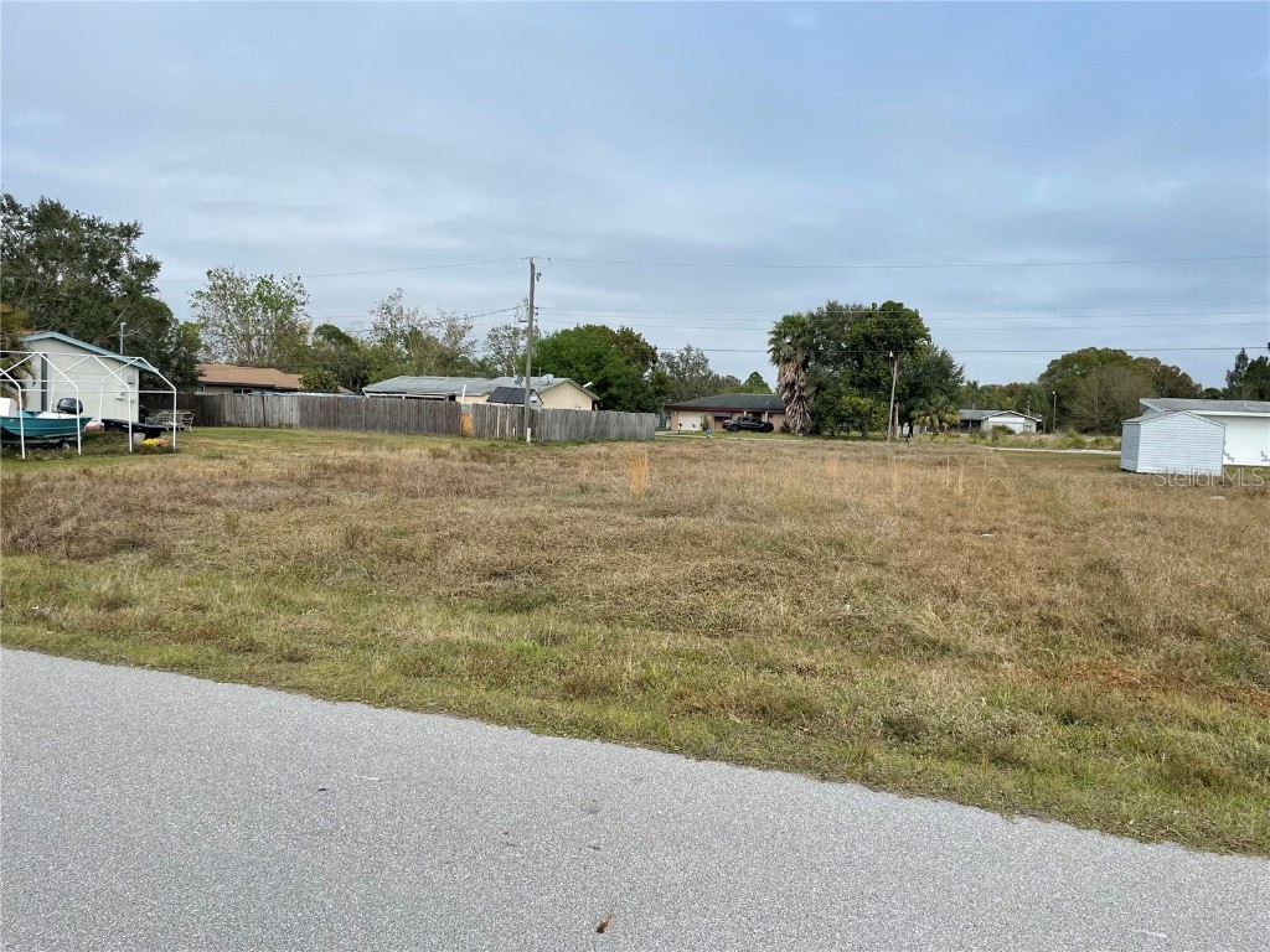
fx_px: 954
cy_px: 476
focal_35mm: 26
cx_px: 635
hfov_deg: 67.3
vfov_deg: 53.1
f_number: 1.6
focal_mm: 4.2
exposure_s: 1/4651
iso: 32
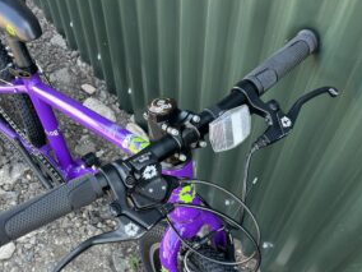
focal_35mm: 44
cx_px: 203
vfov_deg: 32.0
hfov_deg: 42.9
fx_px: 460
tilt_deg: -63.2
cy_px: 216
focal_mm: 5.1
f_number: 1.6
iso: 40
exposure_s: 1/122
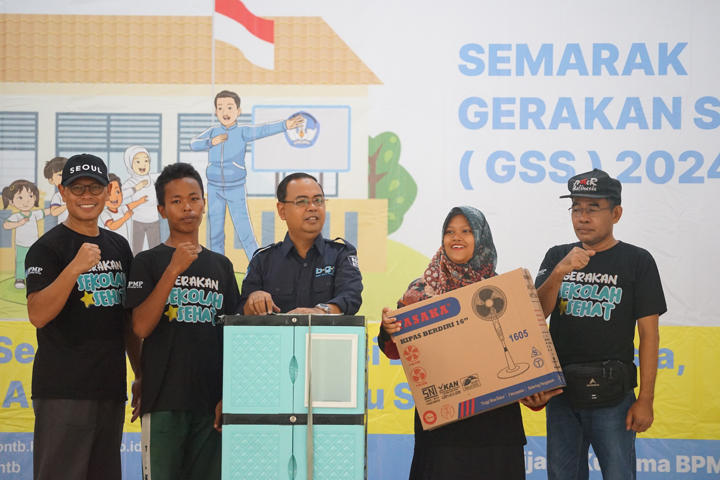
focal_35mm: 128
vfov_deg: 10.7
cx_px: 360
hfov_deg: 16.0
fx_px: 2560
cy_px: 240
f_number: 4
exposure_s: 1/125
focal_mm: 128
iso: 6400
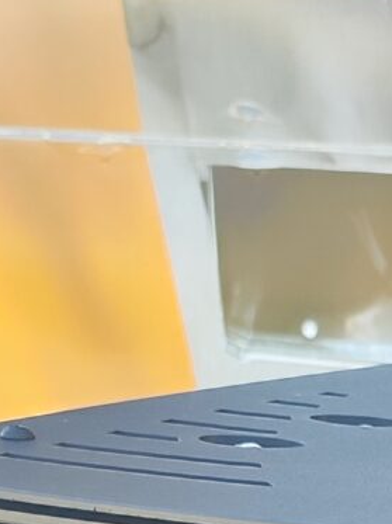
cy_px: 1427
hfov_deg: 8.4
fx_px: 2390
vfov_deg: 10.1
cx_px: 1003
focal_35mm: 158
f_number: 1.69
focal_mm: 7.01
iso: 62
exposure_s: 1/100
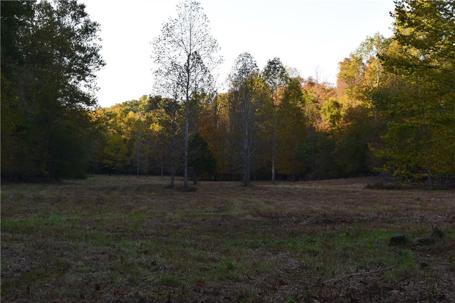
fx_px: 1042
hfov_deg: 24.6
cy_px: 152
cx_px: 228
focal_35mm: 82
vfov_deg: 16.5
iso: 400
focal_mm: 55
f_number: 10
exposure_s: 1/200
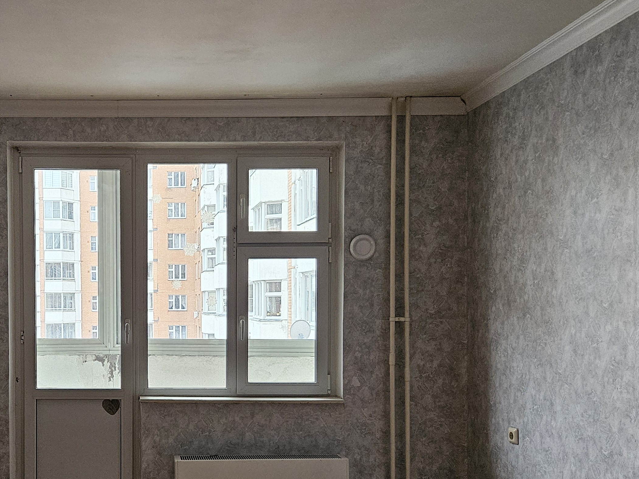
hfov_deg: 41.6
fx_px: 812
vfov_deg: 32.4
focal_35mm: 44
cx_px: 155
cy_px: 340
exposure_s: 1/100
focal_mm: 5.4
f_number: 1.8
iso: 640
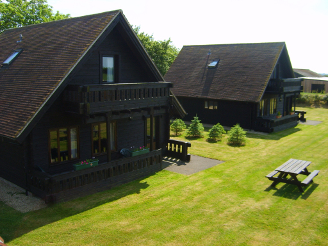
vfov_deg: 40.7
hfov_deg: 52.6
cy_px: 123
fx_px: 332
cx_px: 164
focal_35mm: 35
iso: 50
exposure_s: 1/750
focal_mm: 5.8
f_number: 2.8
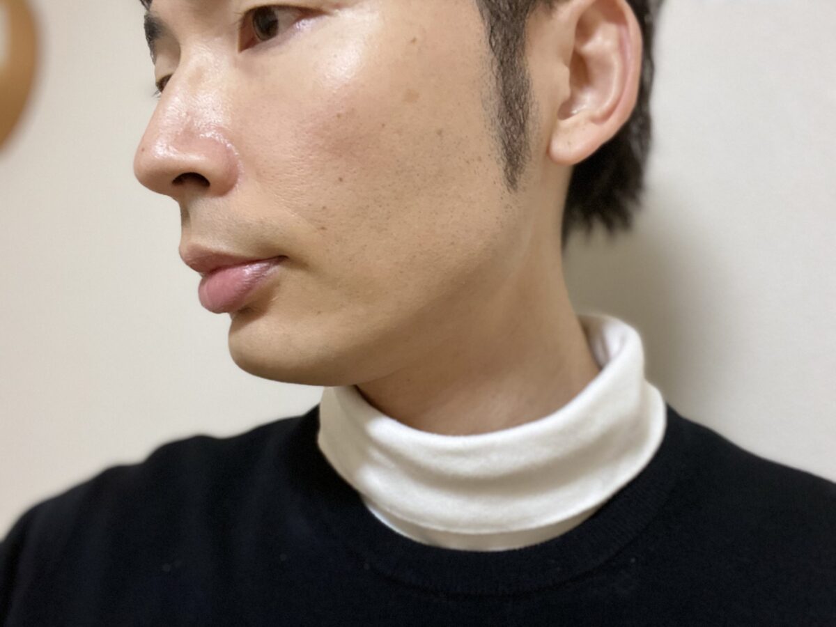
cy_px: 314
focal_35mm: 30
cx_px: 418
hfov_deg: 60.0
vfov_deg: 46.8
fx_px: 725
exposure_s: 1/50
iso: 250
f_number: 2.2
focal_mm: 2.71
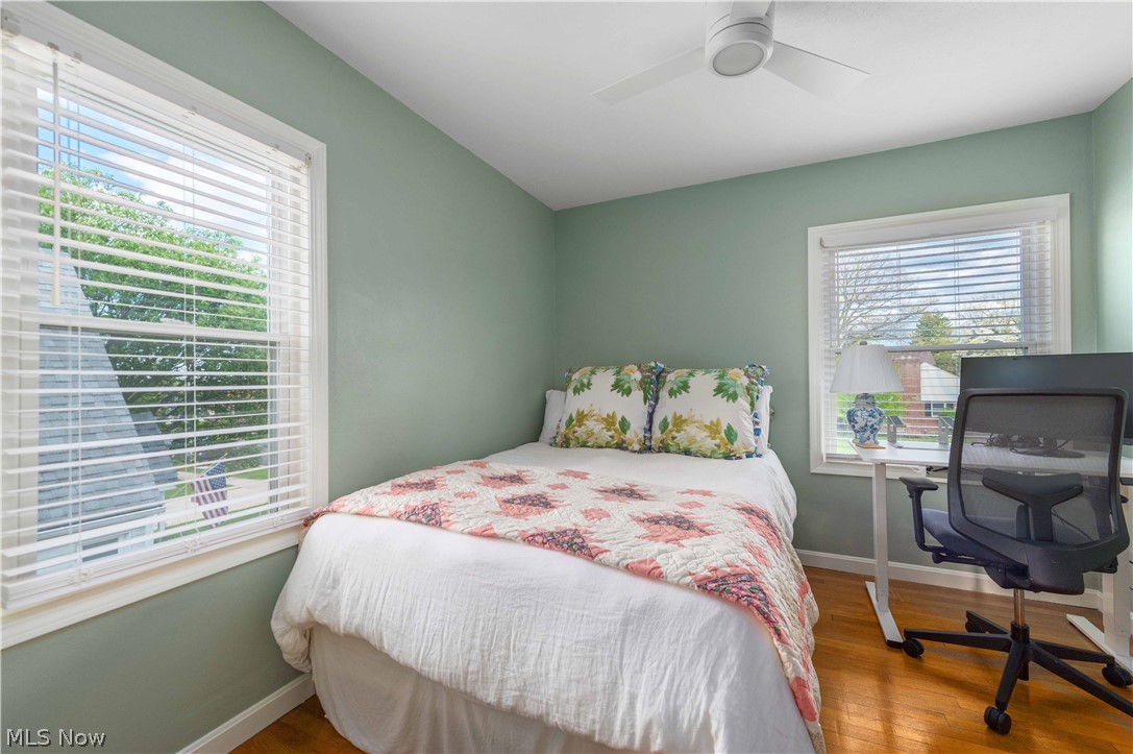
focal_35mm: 14
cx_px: 566
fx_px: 440
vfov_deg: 81.1
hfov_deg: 104.3
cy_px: 377
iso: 100
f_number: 8
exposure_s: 1/60
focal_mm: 14
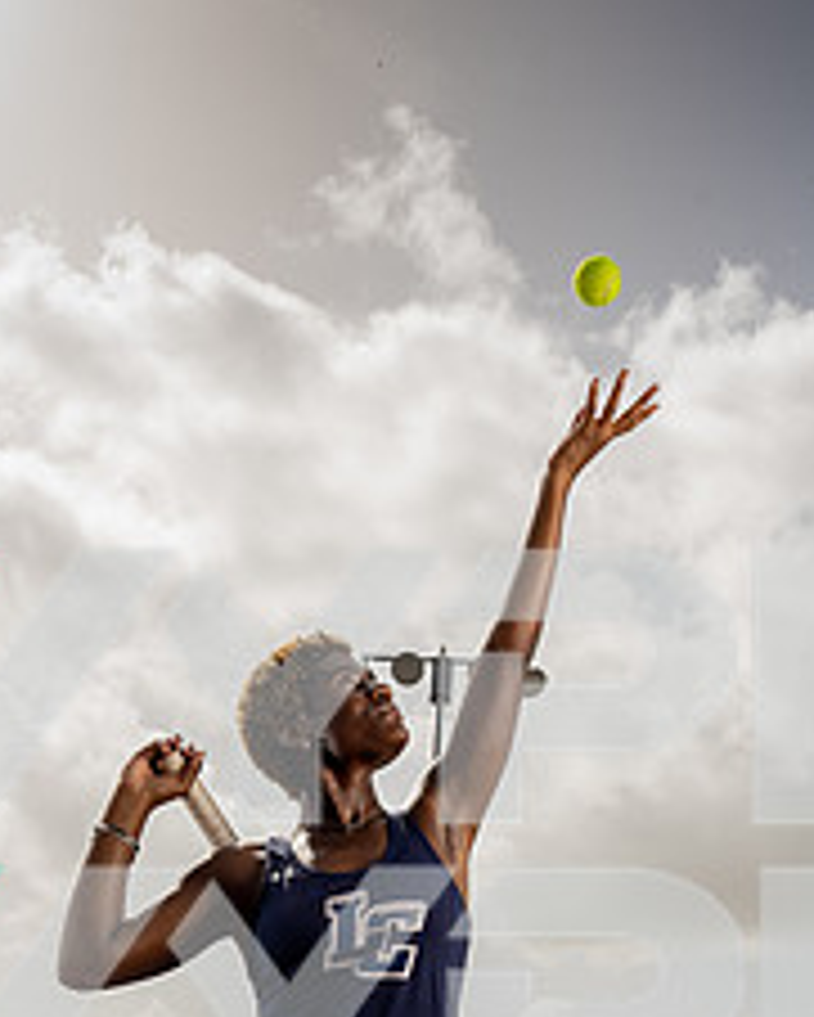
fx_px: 1685
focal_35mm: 56
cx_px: 396
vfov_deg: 31.2
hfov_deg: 27.2
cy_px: 1008
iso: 50
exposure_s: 1/250
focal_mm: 30
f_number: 9
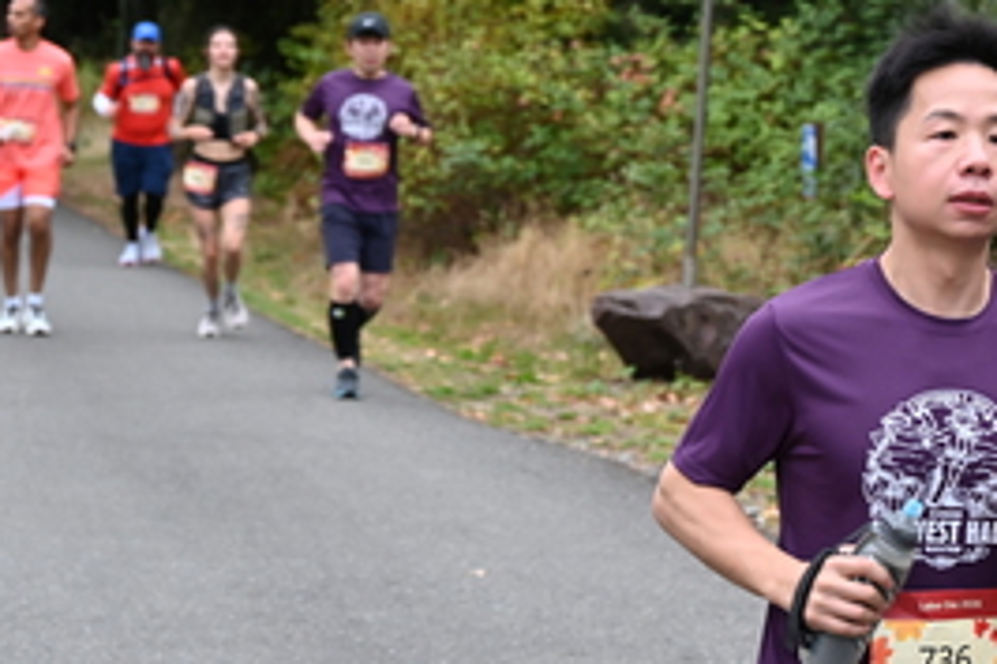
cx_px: 918
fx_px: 4013
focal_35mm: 145
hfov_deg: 14.0
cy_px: 201
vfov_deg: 9.4
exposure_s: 1/125
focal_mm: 70
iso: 720
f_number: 6
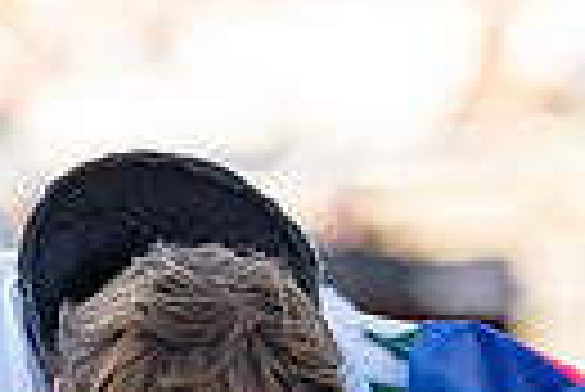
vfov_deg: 1.6
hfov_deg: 2.5
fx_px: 13616
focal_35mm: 837
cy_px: 885
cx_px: 382
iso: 200
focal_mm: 151
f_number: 2.8
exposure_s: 1/500
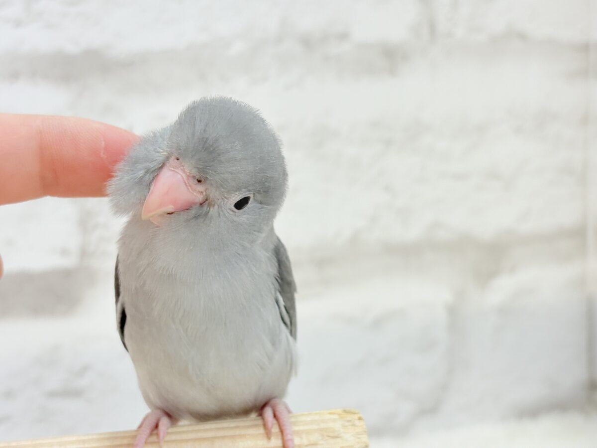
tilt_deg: -6.4
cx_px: 298
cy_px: 224
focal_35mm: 52
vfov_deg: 28.0
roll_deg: +3.1
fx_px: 897
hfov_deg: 36.8
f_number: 1.6
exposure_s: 1/50
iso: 40
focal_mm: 5.96
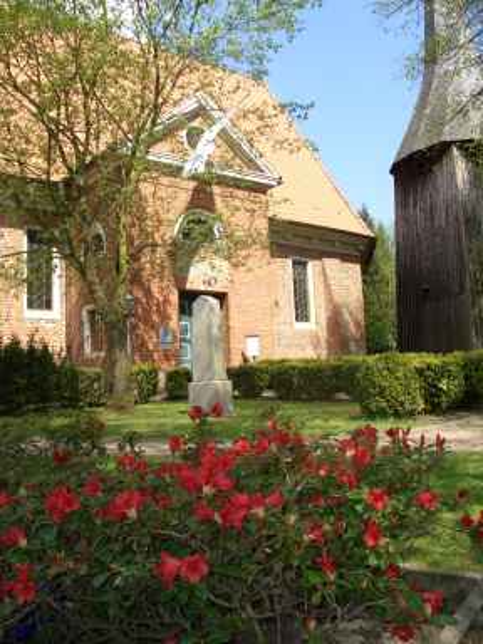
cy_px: 322
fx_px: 614
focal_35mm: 33
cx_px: 242
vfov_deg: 55.4
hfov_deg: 42.9
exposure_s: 1/500
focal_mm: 7.1
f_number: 4
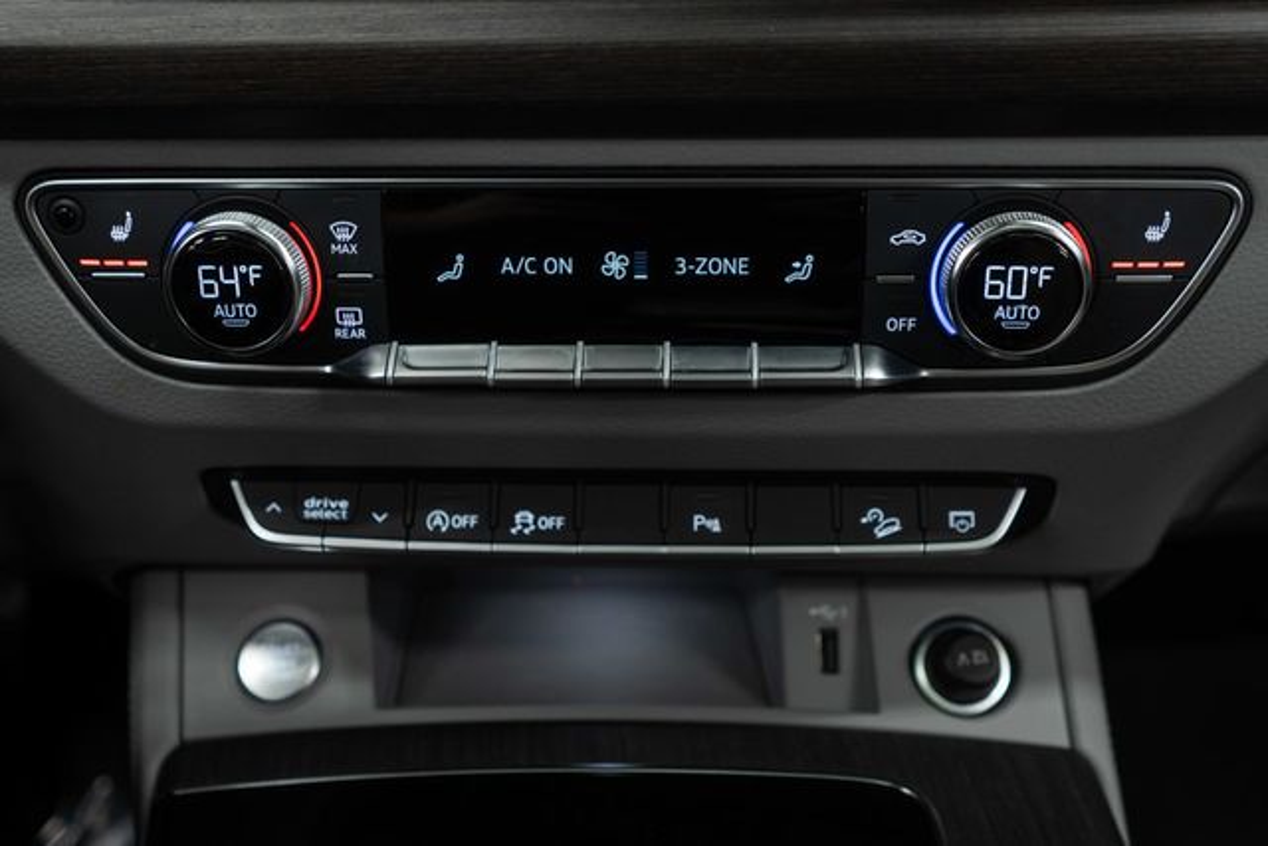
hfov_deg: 46.4
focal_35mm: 42
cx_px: 634
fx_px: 1480
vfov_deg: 31.9
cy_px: 423
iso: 640
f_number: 3.2
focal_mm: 28
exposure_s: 1/40
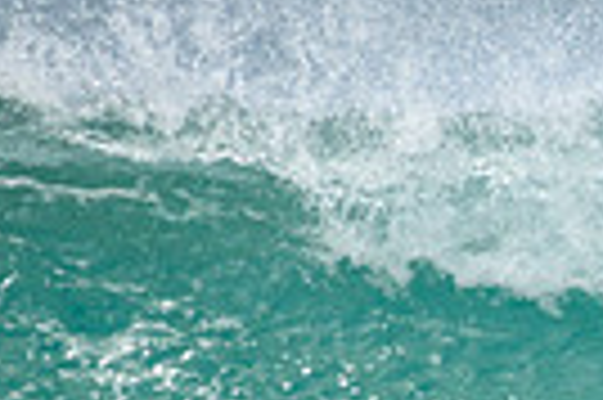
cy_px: 596
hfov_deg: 0.6
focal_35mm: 3474
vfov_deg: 0.4
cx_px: 1242
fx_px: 58118
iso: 800
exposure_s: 1/2000
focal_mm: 800
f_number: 11
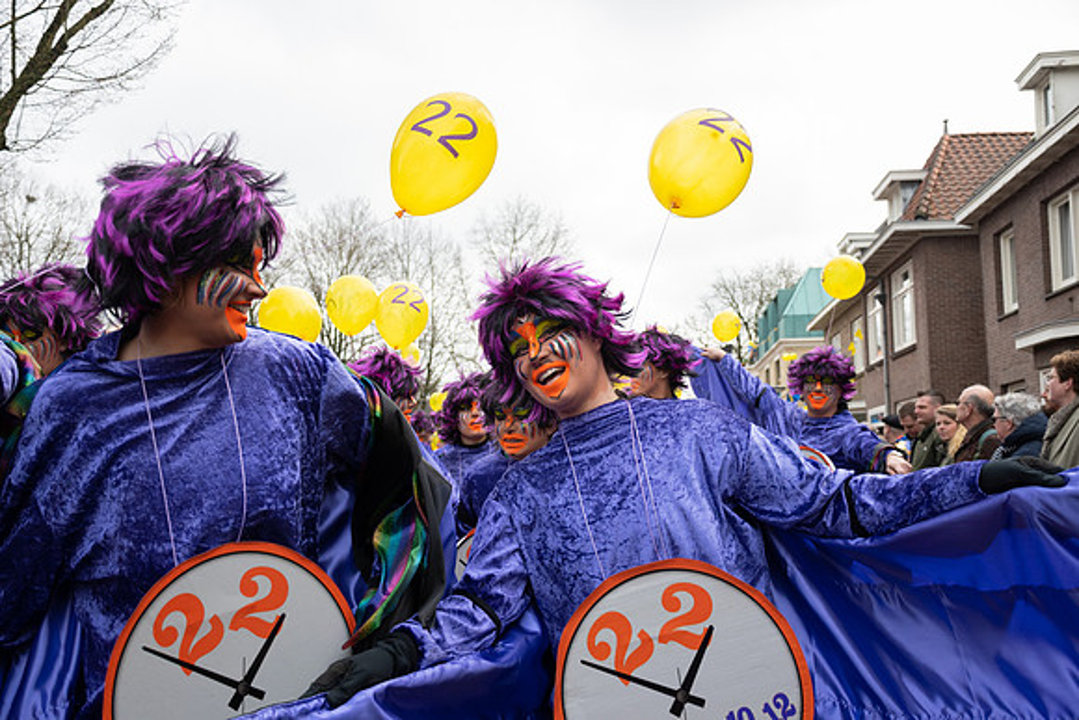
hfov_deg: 53.1
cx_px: 540
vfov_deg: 36.9
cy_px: 360
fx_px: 1079
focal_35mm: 36
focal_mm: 24
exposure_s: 1/1000
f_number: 4
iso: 400
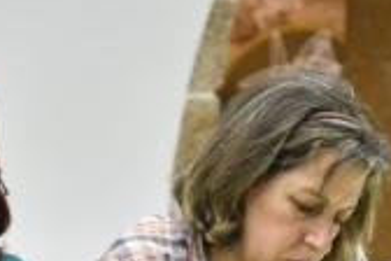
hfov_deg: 10.7
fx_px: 2085
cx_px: 193
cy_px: 320
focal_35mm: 192
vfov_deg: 7.1
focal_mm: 48
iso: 640
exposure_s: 1/60
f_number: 2.8
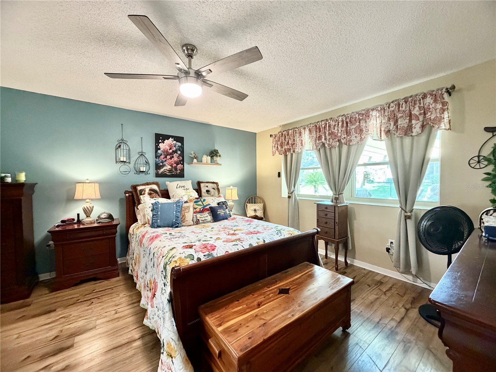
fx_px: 201
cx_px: 248
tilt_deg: -1.4
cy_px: 186
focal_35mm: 14
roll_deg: +0.4
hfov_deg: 102.1
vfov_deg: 85.7
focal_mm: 2.22
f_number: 2.2
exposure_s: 1/60
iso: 640
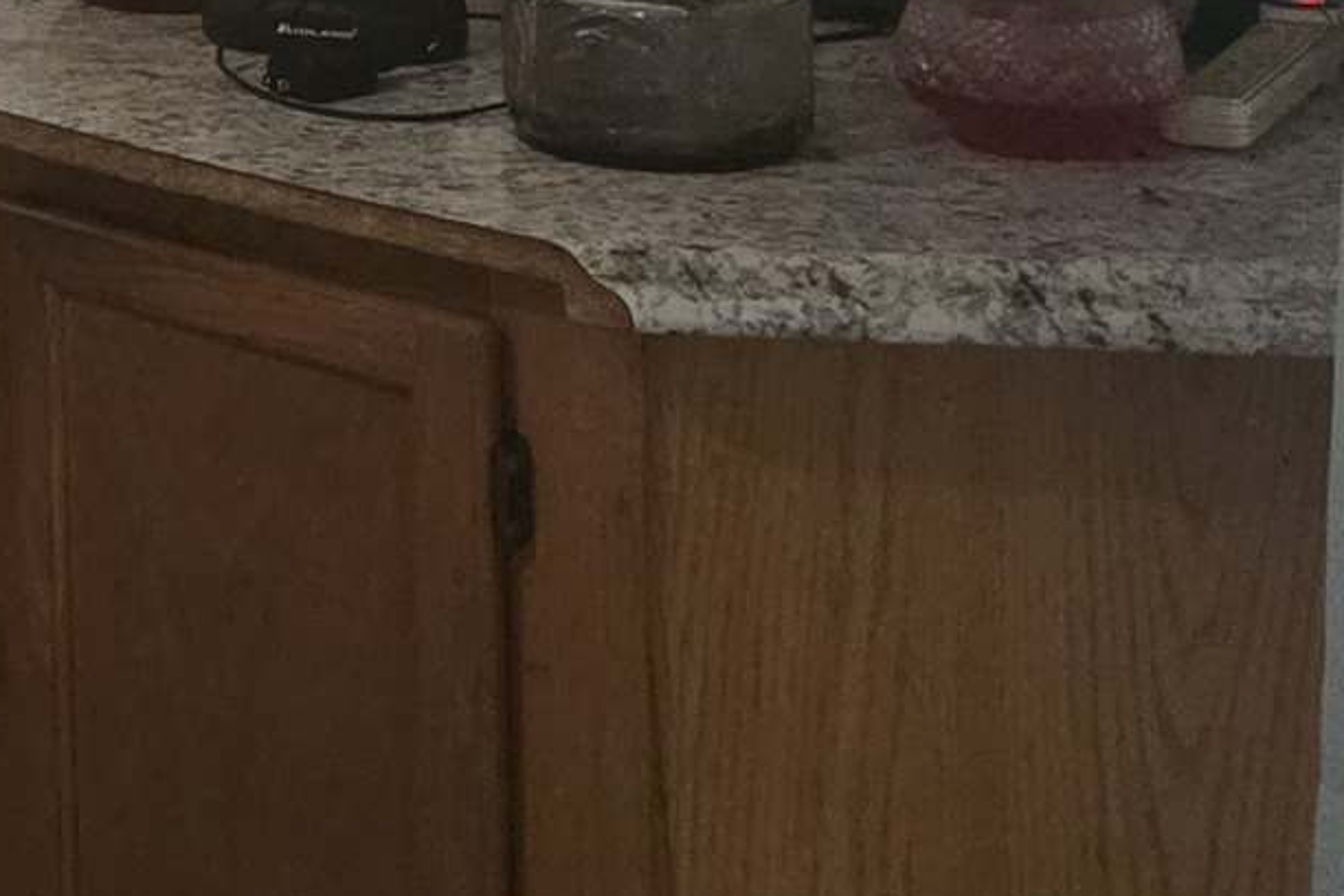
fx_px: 4480
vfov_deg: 11.0
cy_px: -446
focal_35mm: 120
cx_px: -1537
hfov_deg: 13.8
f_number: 1.7
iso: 1000
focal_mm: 6.3
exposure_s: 1/120
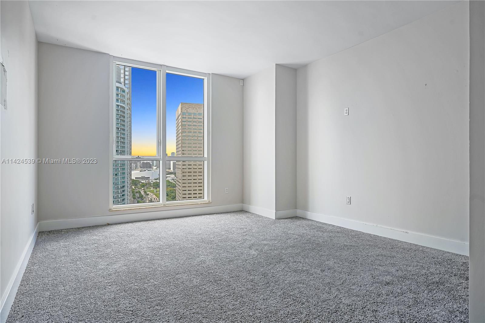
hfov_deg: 84.0
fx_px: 269
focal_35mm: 20
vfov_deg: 61.9
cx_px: 242
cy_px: 162
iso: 320
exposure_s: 1/15
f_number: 8
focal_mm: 20
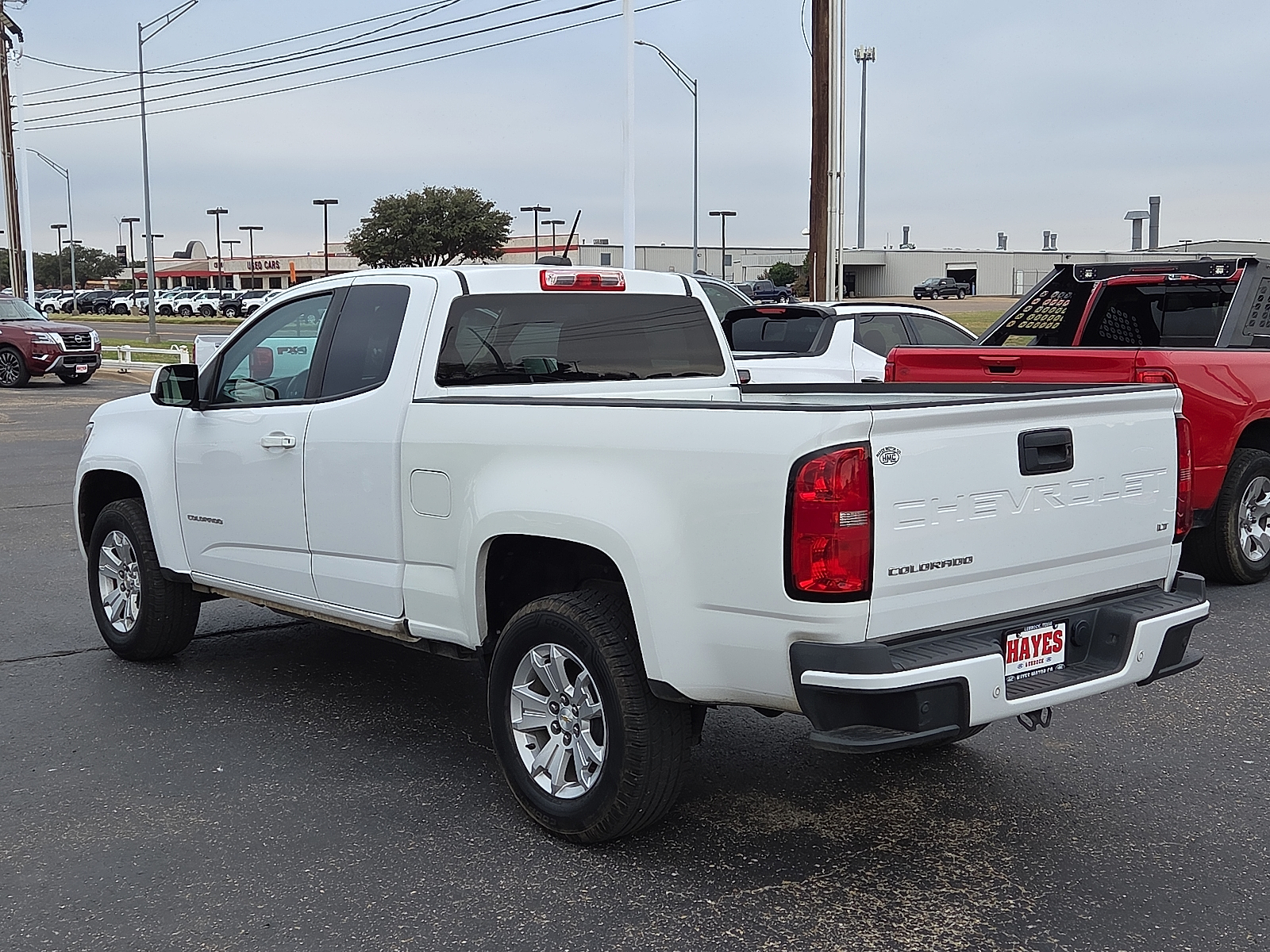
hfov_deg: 44.8
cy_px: 476
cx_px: 635
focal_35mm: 42
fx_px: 1541
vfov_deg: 34.3
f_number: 1.8
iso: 76
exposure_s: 1/1000
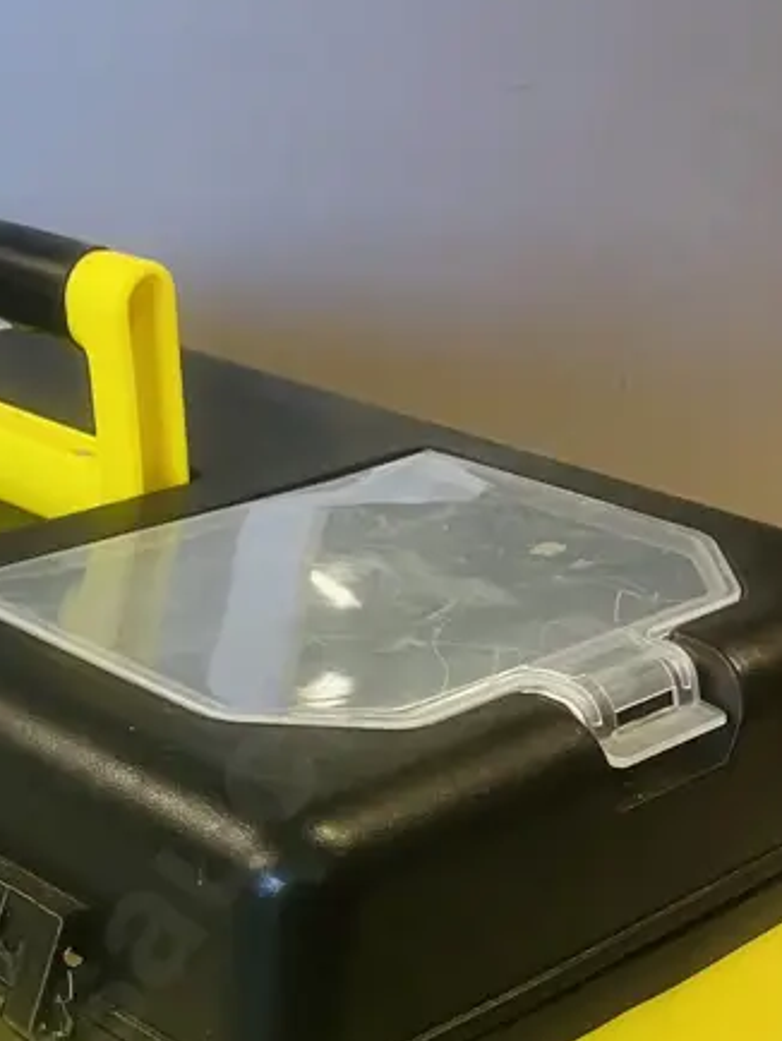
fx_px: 1986
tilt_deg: -30.0
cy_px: 1031
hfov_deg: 21.8
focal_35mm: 66
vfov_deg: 27.7
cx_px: 77
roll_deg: +0.1
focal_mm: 3.99
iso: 80
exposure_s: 1/50
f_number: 1.8
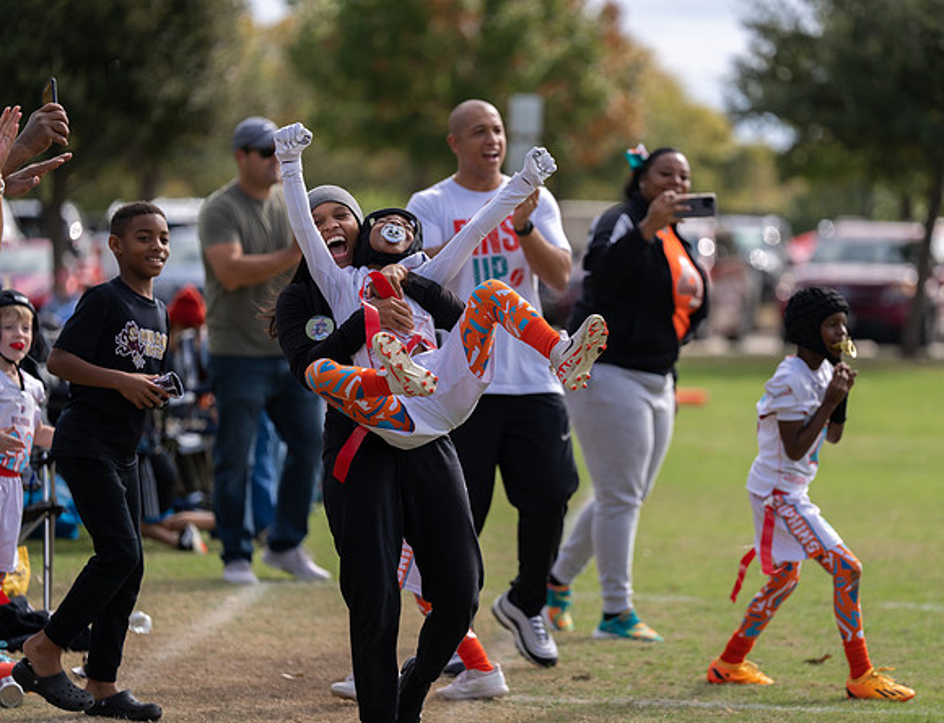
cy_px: 361
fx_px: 5160
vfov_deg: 8.0
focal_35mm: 188
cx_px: 543
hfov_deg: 10.5
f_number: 2.8
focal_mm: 171
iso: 100
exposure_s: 1/1600
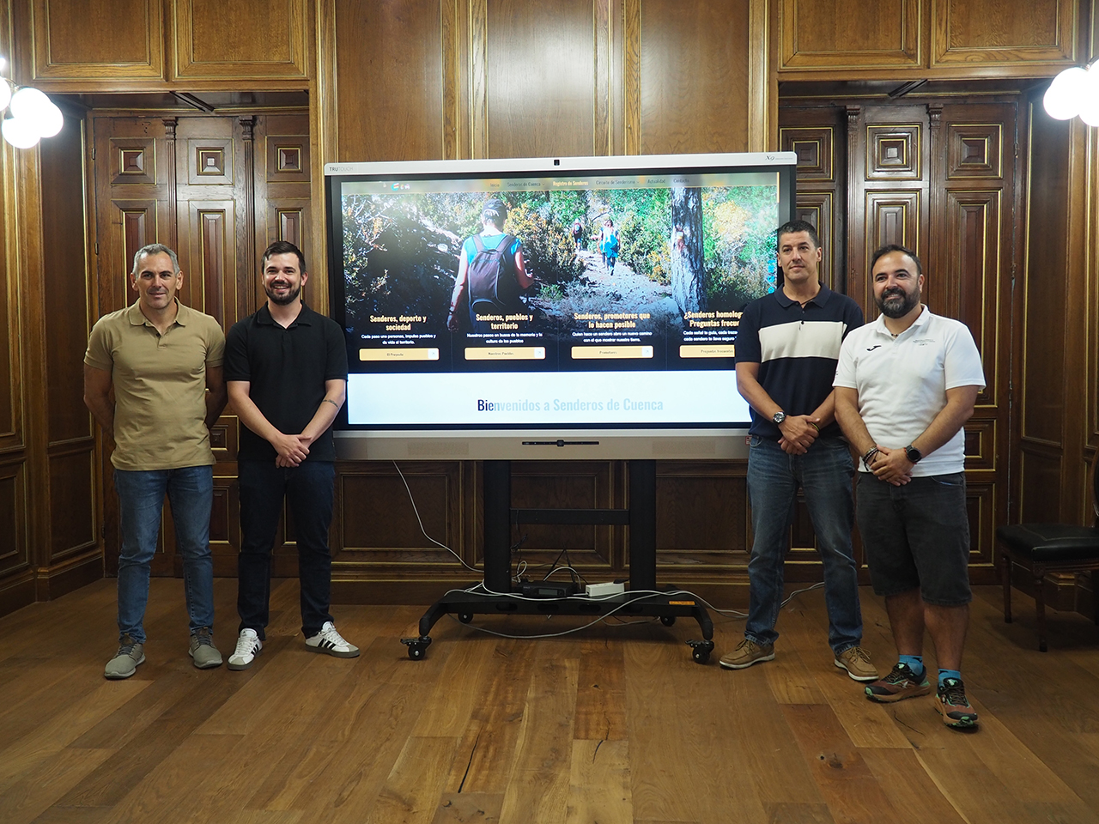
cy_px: 412
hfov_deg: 54.0
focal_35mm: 34
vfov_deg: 41.8
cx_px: 550
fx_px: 1079
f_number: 3.7
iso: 800
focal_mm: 17
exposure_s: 1/60
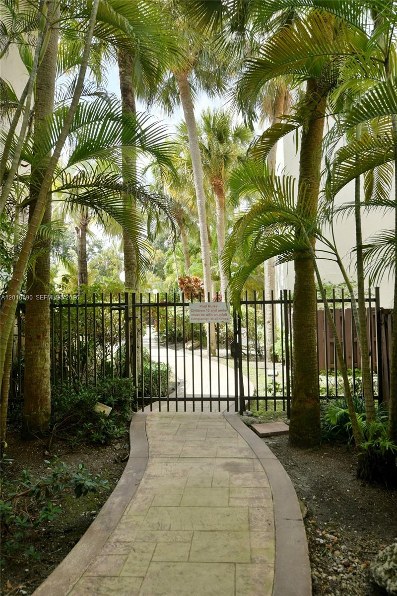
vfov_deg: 67.4
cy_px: 298
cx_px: 198
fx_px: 447
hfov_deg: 47.9
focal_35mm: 27
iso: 100
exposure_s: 1/125
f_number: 5.3
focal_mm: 18
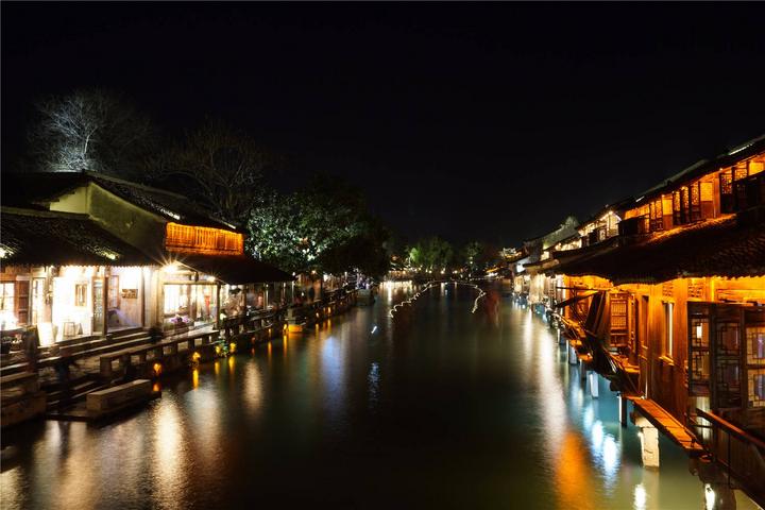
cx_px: 382
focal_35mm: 30
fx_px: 637
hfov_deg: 61.9
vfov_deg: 43.6
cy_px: 255
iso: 100
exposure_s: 30
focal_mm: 20
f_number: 13
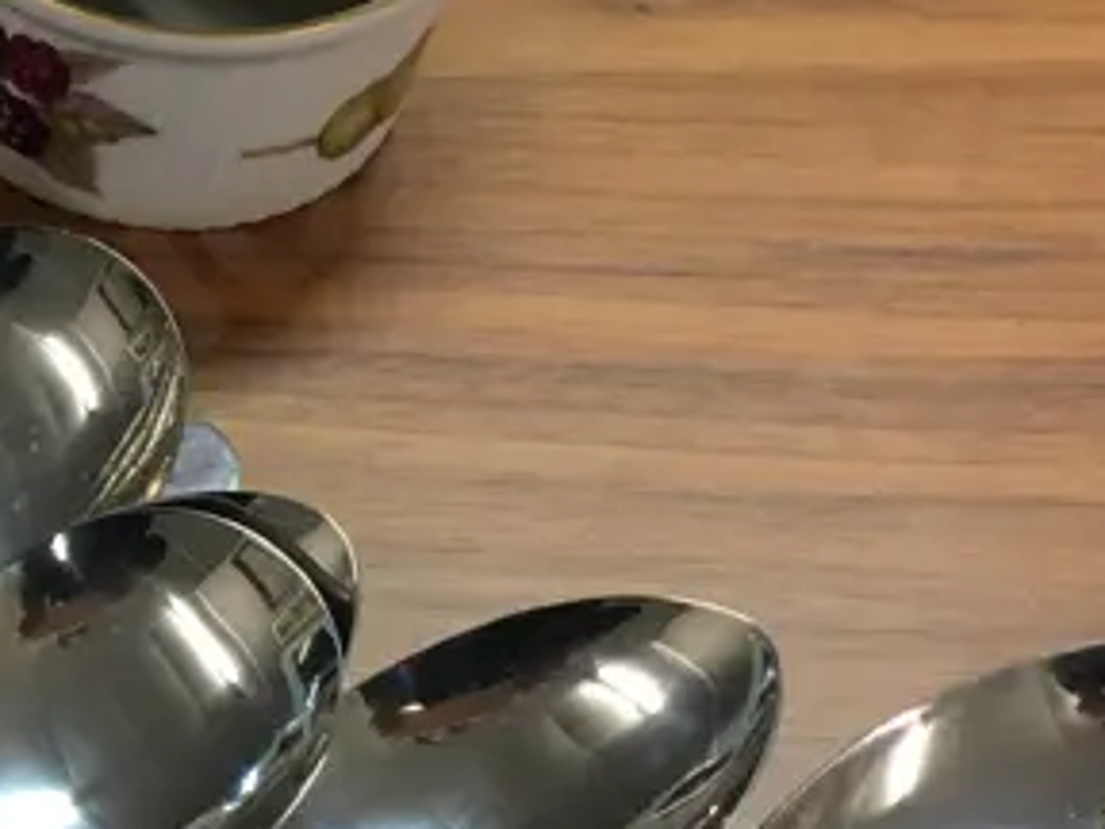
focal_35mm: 103
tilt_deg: -51.5
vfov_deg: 14.3
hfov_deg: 17.7
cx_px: -403
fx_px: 3288
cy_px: 714
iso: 40
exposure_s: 1/17
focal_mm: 4.15
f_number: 2.2
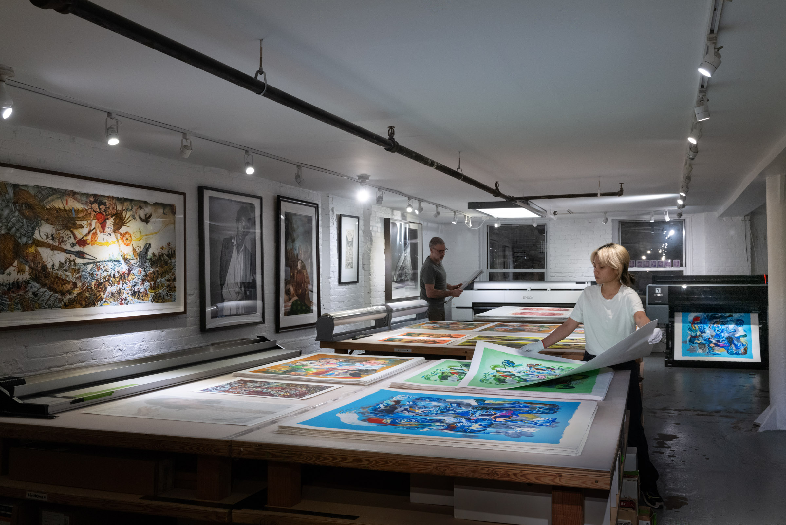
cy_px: 262
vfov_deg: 37.9
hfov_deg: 54.4
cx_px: 393
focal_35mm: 35
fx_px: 764
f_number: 8
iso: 3200
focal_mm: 35
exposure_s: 1/125
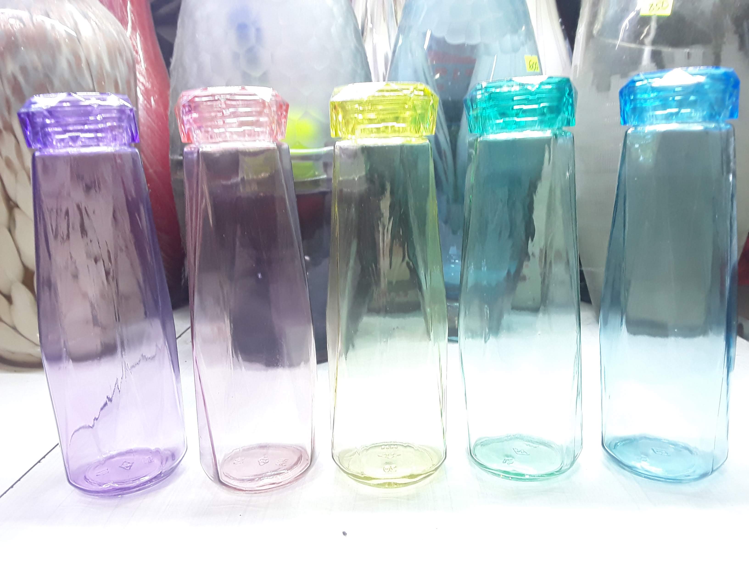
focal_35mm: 27
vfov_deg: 51.4
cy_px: 281
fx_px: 584
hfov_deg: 65.3
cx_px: 374
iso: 80
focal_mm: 2.91
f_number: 1.9
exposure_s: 1/33
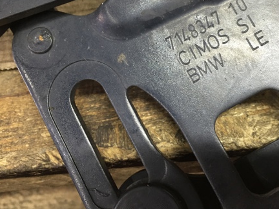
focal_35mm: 43
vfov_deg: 33.3
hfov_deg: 43.6
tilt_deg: -59.9
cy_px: 70
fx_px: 347
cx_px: 169
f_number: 2.2
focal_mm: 4.15
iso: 125
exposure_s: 1/33
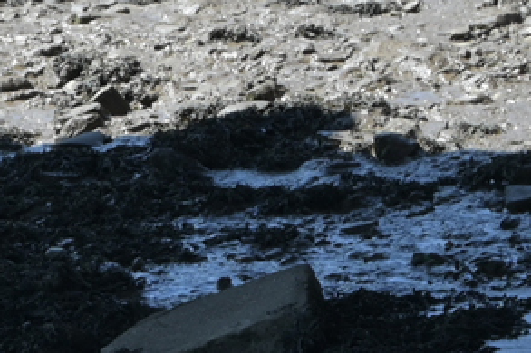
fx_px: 6088
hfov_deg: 4.7
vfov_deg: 3.3
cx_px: -1156
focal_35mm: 413
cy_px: 1068
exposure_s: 1/160
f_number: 8
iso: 125
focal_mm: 57
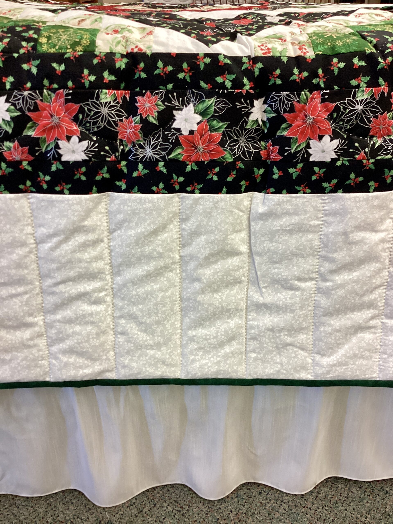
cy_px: 262
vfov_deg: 58.4
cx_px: 196
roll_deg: -0.3
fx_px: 469
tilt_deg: -29.7
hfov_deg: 45.4
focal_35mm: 31
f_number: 2.4
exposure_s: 1/50
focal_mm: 3.3
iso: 100
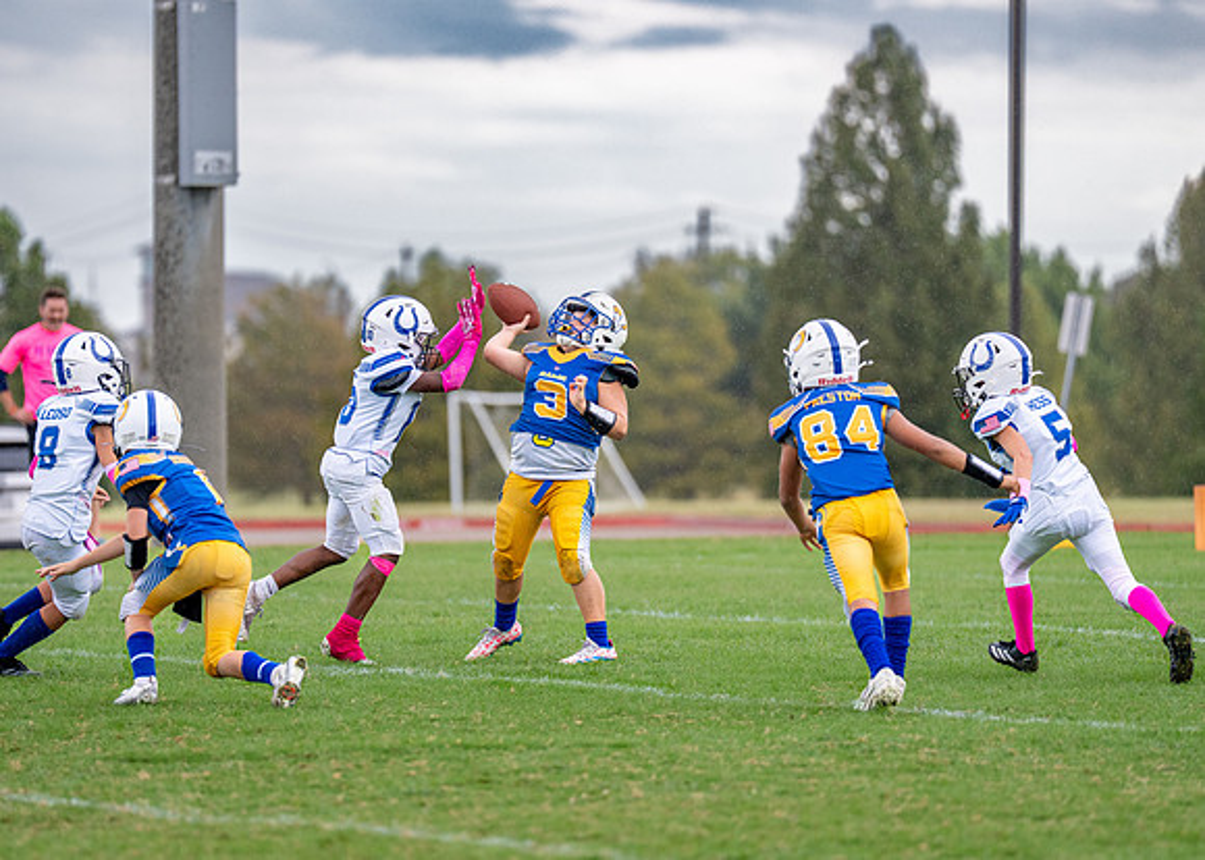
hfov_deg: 7.4
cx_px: 520
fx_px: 9307
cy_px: 419
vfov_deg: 5.3
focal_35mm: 272
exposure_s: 1/1600
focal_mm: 200
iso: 500
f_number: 2.8
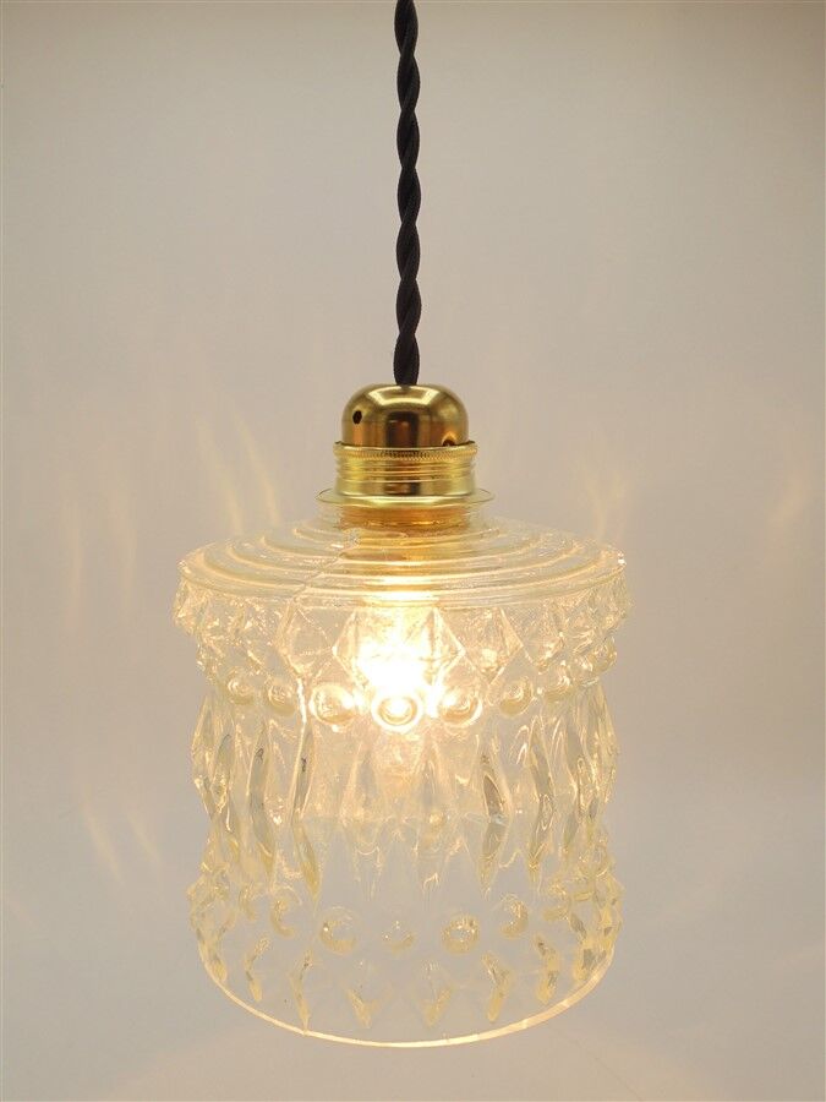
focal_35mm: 34
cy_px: 551
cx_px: 413
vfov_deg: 54.0
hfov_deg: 41.8
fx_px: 1082
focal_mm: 6.1
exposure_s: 1/160
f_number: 4
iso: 100
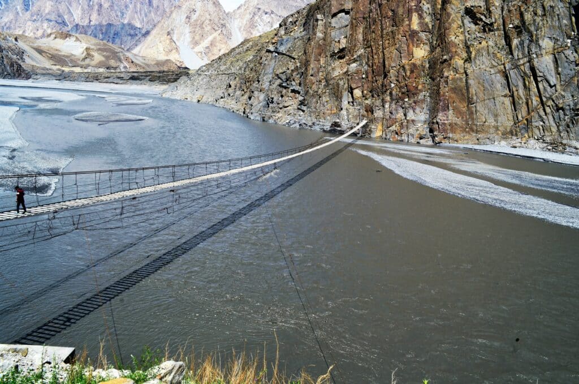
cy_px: 192
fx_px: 433
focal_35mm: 27
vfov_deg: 47.7
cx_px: 290
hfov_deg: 67.5
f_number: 11
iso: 100
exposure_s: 1/125
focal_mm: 18
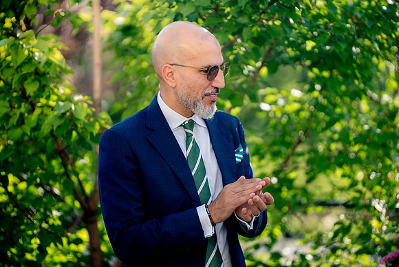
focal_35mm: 150
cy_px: 134
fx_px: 1663
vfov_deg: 9.2
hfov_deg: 13.7
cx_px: 200
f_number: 2
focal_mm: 150
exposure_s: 1/2500
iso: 200
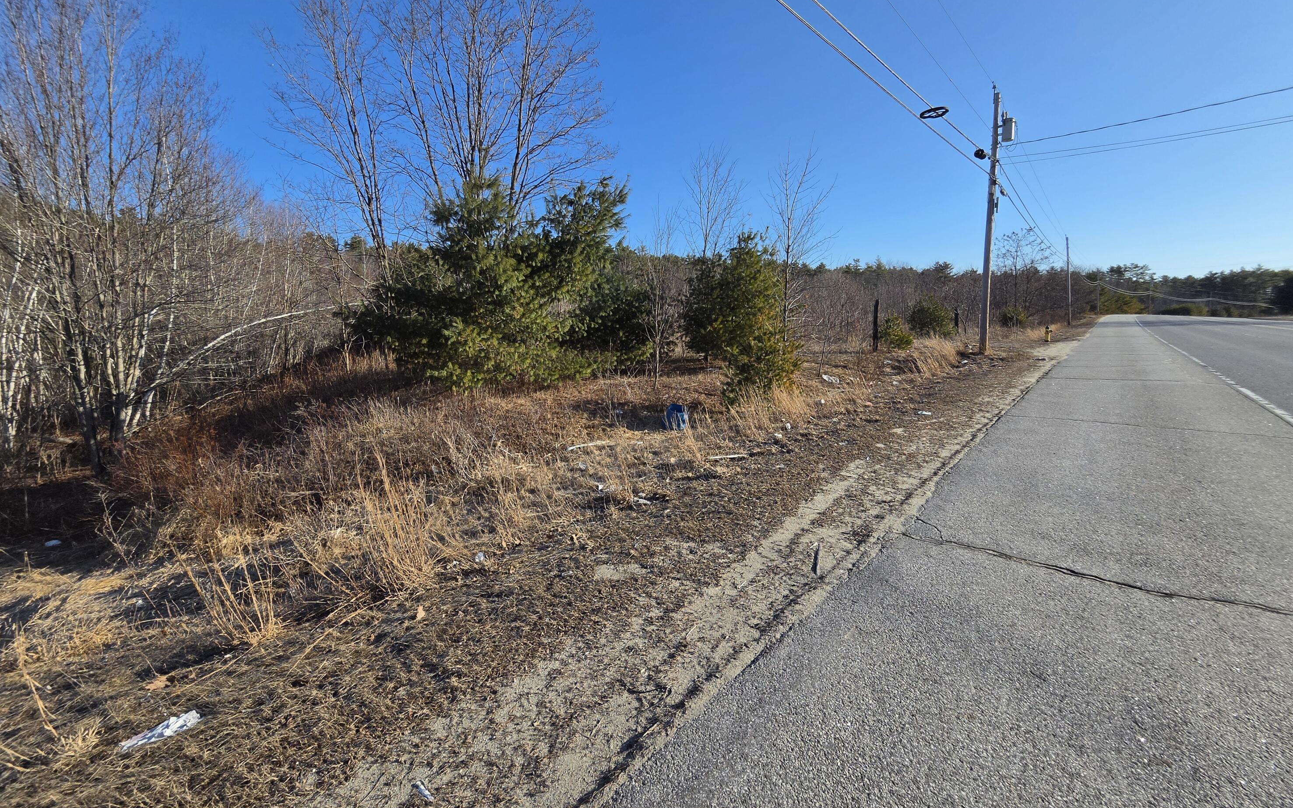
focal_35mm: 14
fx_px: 493
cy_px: 347
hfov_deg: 105.3
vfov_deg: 78.2
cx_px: 650
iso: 100
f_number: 2.2
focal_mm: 2.2
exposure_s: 1/2961
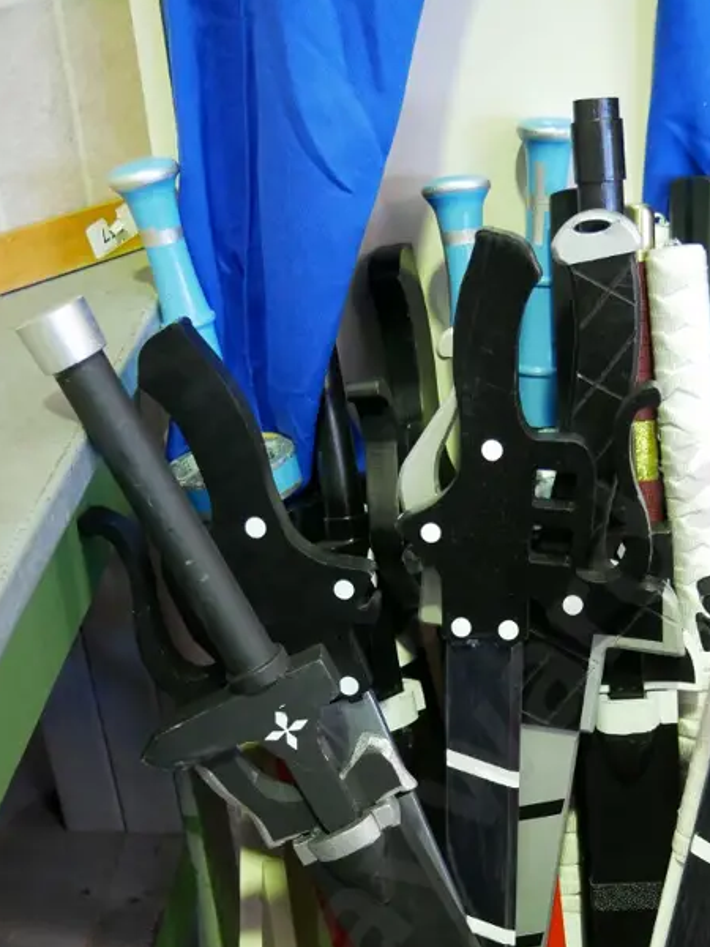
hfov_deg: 25.0
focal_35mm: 58
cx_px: 500
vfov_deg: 32.4
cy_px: 742
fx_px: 1586
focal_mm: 17
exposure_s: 1/60
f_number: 3.8
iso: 2000
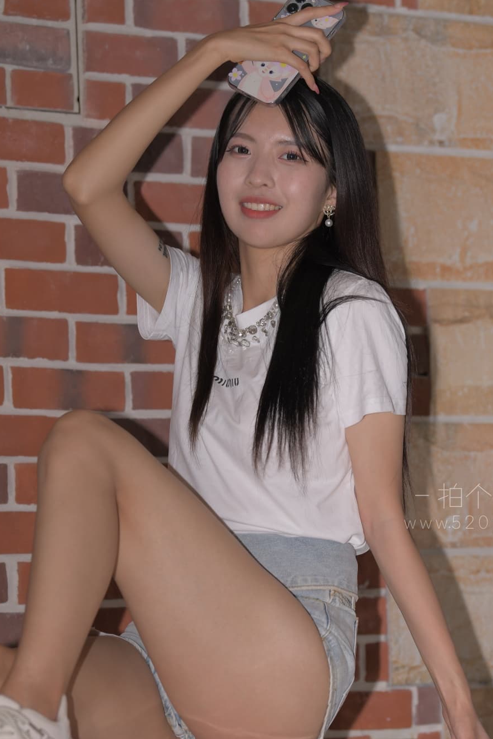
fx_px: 2917
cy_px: 480
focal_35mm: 142
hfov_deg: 9.7
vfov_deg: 14.4
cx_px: 282
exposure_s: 1/200
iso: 320
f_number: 4
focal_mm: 105
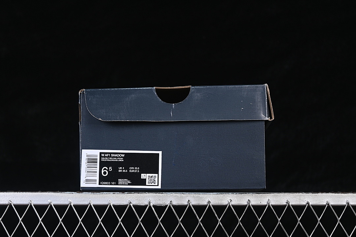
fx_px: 742
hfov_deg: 27.0
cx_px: 178
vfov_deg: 18.2
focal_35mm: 75
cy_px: 118
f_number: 6.3
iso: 160
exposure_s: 1/60
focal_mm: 50
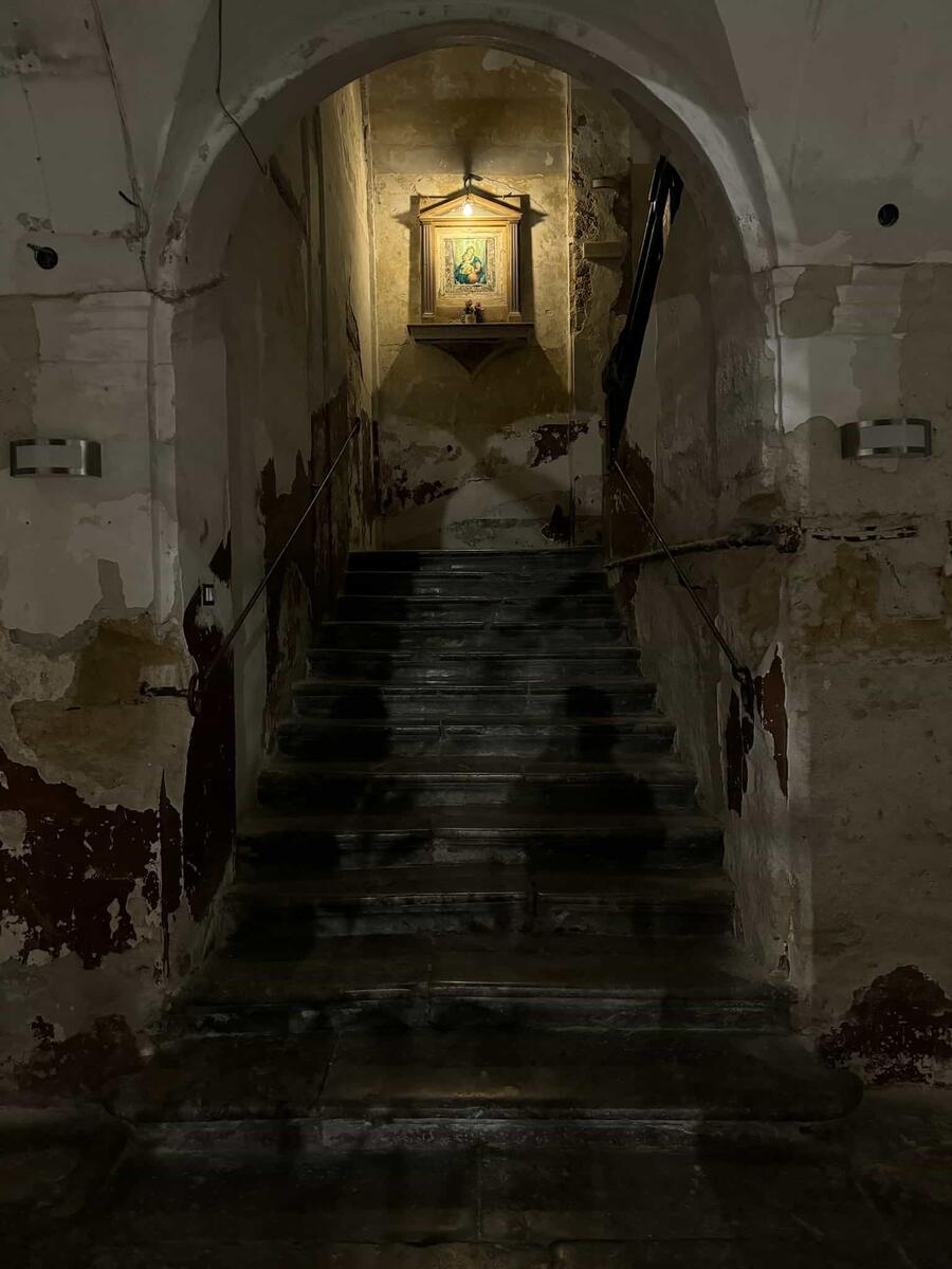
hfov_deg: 56.8
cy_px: 634
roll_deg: +1.0
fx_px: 880
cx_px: 476
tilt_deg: -2.4
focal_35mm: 24
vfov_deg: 71.6
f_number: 1.78
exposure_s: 1/50
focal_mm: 6.76
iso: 800
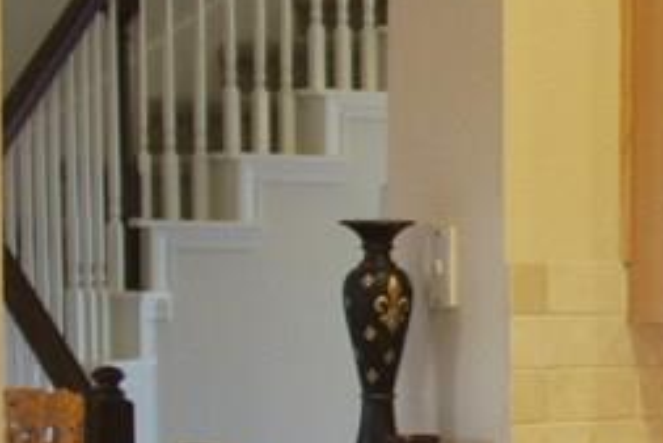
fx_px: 2490
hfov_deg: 13.3
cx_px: 1288
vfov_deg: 10.1
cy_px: 410
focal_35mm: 135
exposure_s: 1/40
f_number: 4
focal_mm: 21
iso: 320
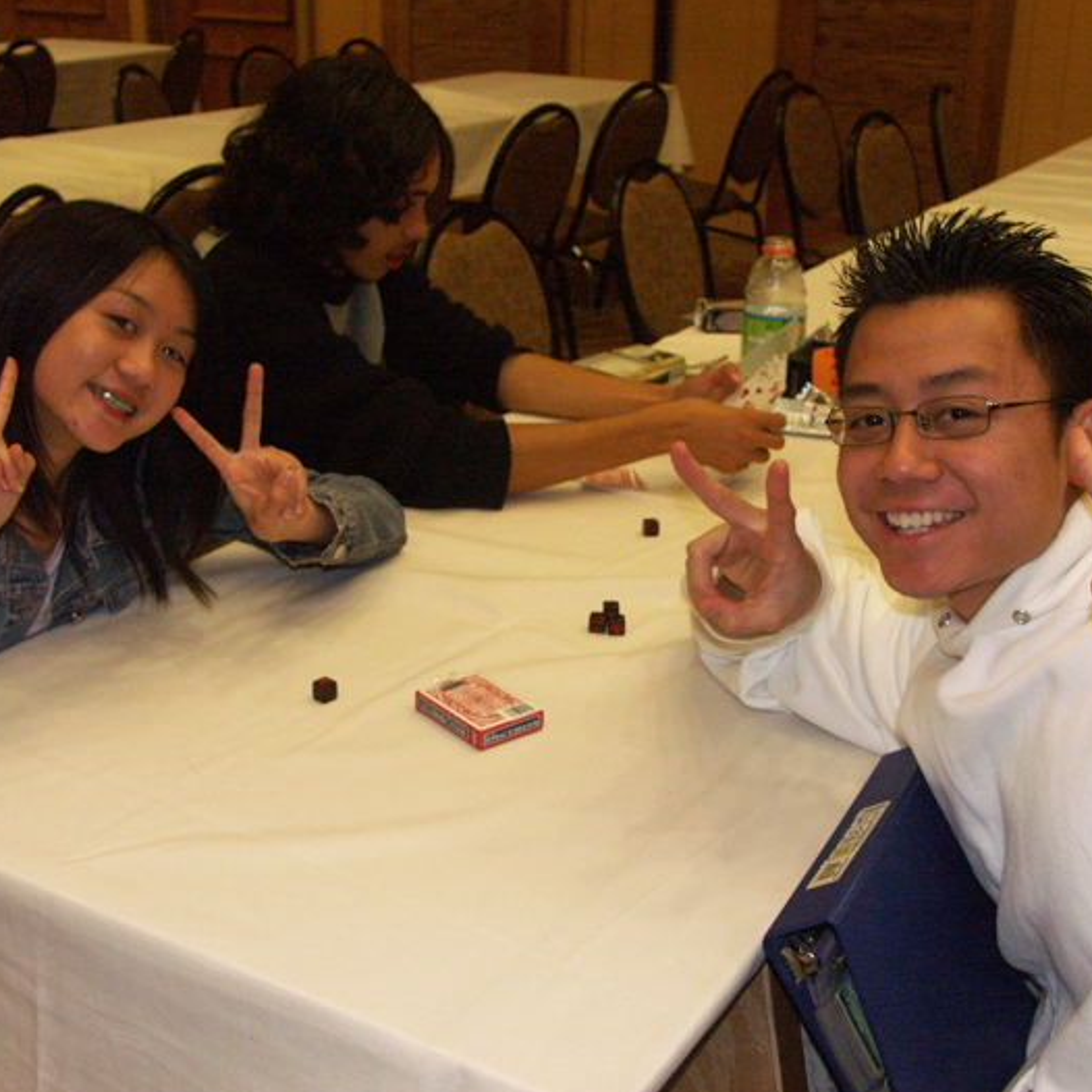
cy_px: 550
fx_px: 1535
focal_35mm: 43
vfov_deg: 39.2
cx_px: 552
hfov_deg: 39.2
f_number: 2.8
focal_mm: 8.25
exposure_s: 1/200
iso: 400
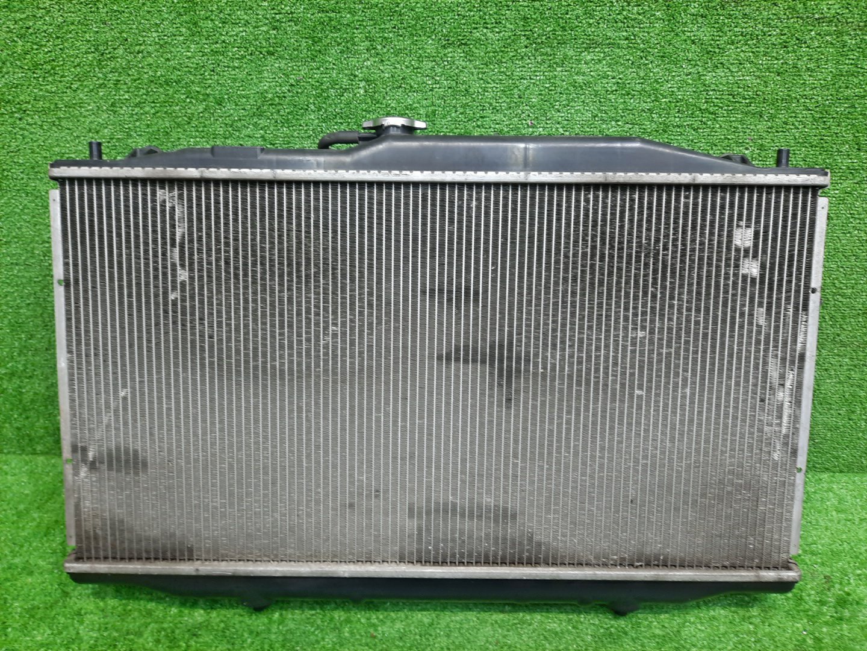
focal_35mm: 25
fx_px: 626
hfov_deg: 69.4
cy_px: 326
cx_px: 434
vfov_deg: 54.9
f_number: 2
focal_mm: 4.6
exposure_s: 1/50
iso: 121
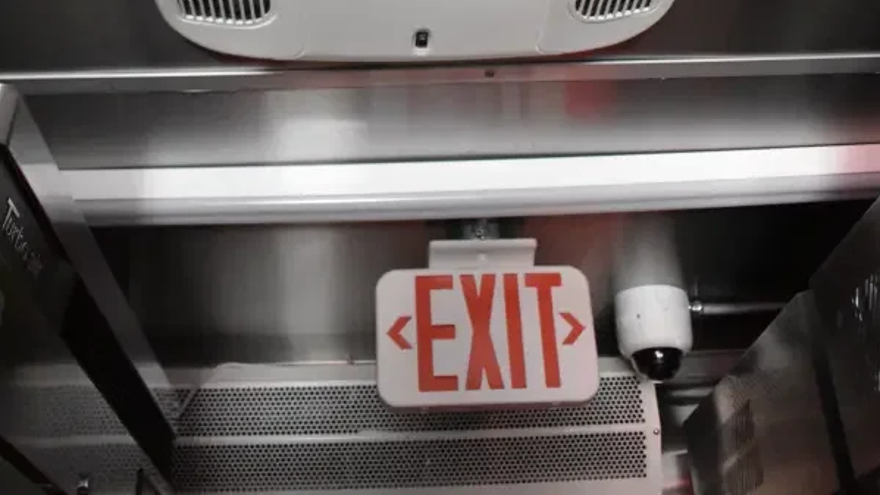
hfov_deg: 42.9
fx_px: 1120
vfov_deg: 22.0
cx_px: 442
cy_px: -173
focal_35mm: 48
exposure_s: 1/60
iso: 6400
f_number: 4
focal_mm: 20
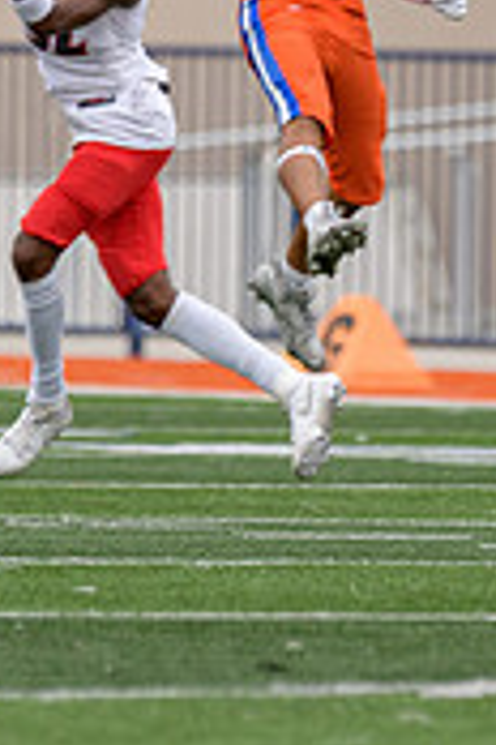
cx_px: 287
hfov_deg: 1.2
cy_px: 36
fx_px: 24612
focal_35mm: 1191
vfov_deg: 1.7
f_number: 2.8
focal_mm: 250
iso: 250
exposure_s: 1/500
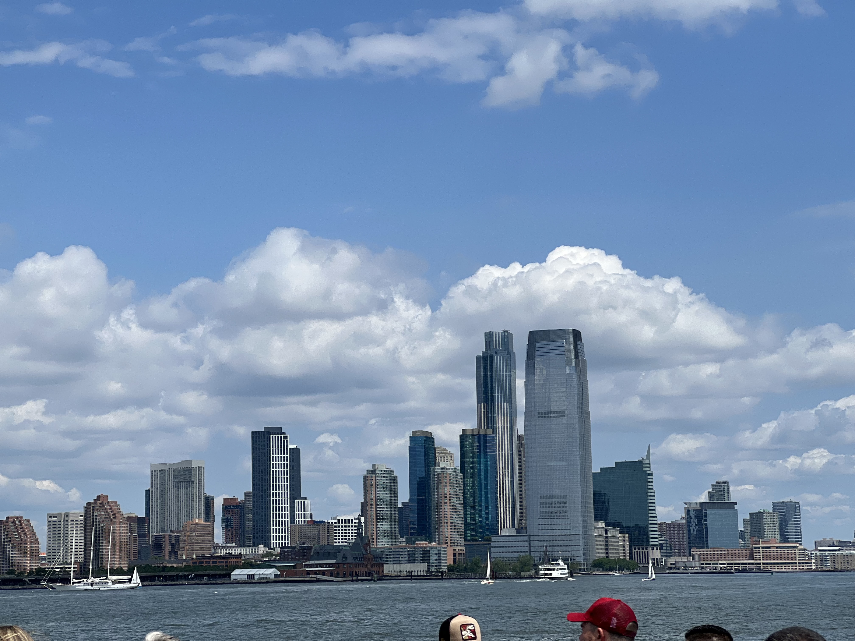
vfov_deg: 19.1
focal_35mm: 77
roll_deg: -0.6
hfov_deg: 25.3
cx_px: 428
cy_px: 320
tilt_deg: +7.0
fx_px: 1902
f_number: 2.8
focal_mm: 9
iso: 32
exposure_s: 1/1623
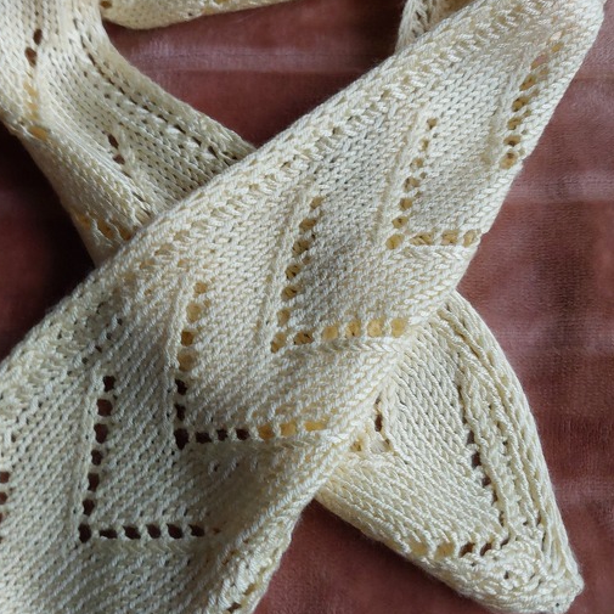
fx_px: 843
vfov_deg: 39.9
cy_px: 249
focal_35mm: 42
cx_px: 252
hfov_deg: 39.9
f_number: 1.8
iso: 160
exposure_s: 1/100
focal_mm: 4.6
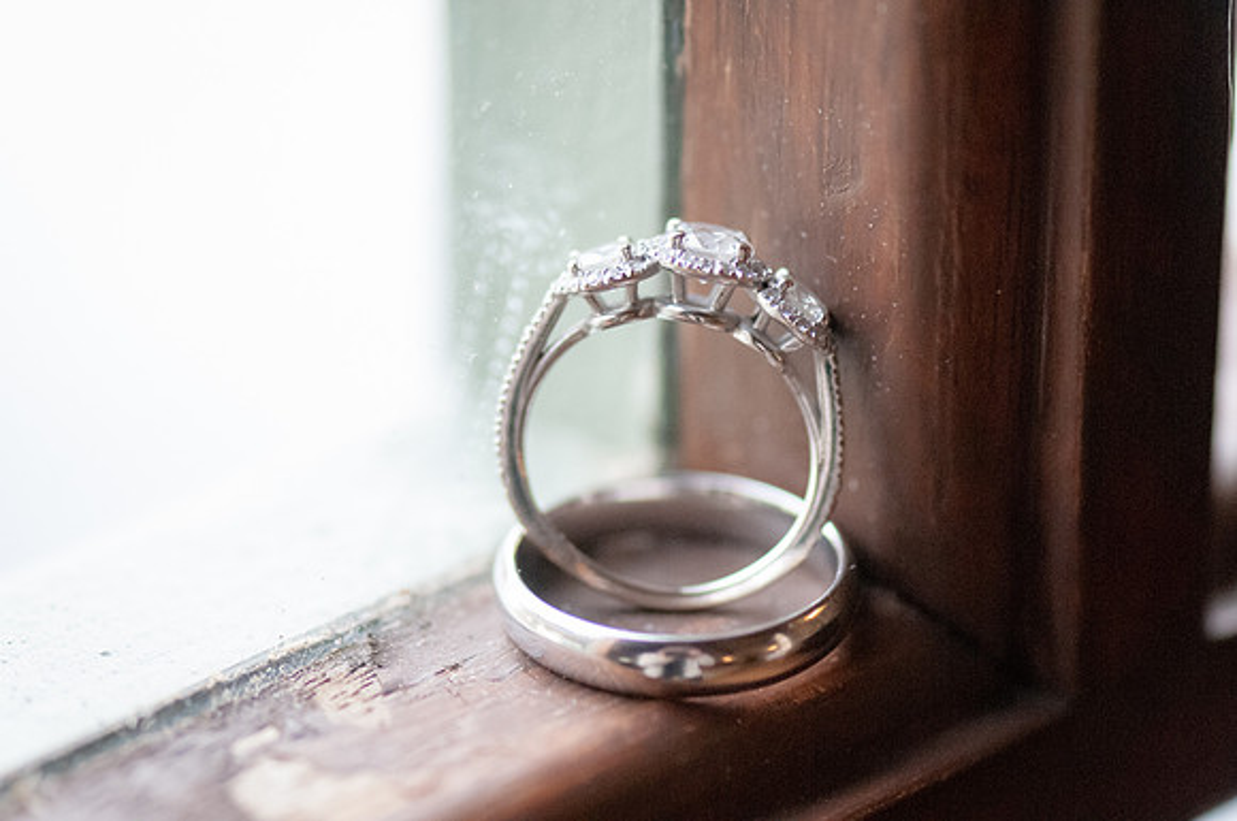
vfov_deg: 8.7
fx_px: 5404
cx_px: 618
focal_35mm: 158
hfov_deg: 13.1
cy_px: 410
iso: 3200
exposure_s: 1/1600
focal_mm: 105
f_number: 3.5
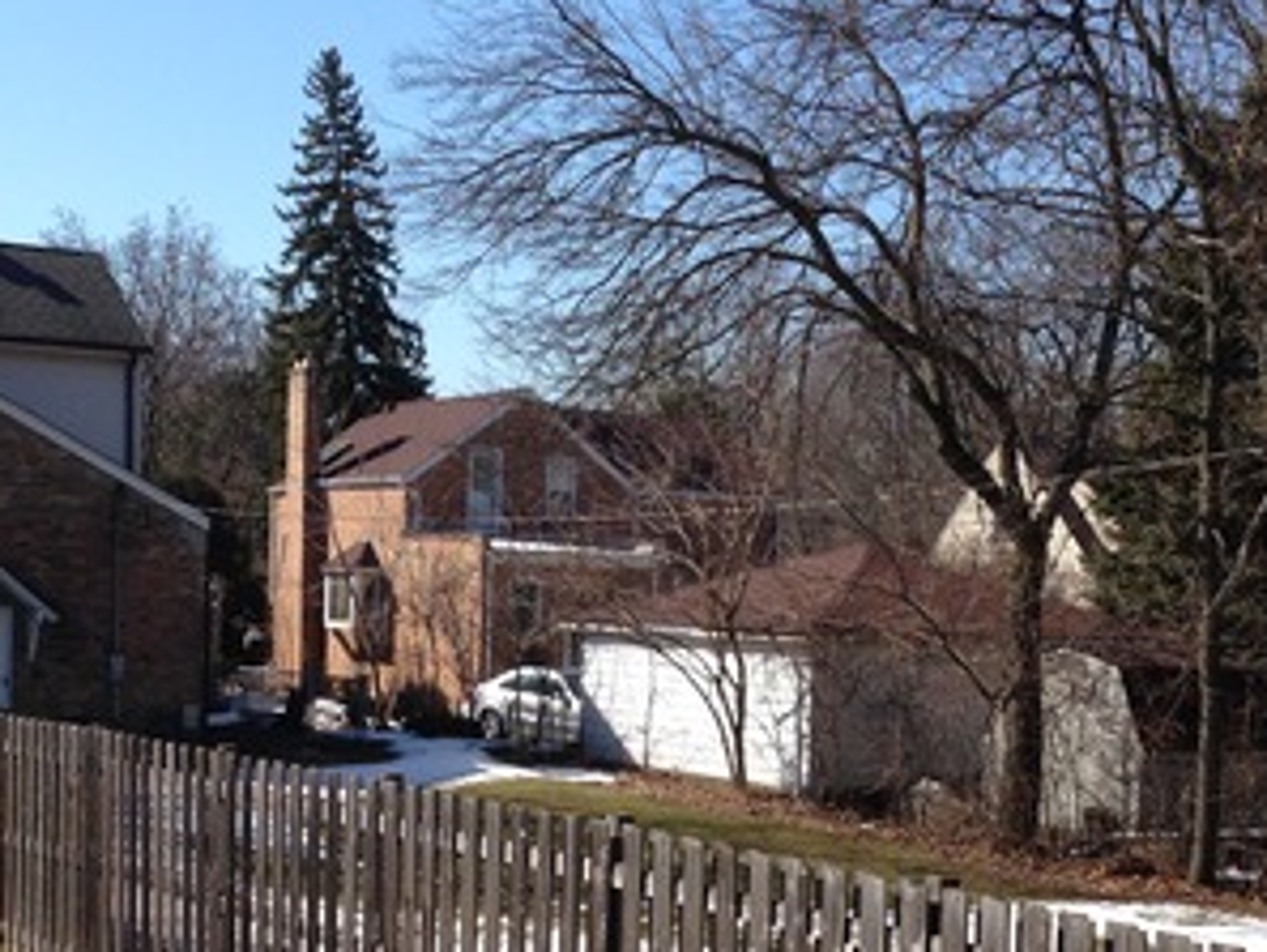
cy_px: 773
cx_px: 631
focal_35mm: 71
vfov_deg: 20.5
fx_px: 2600
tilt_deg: -4.6
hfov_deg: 27.4
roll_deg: -2.3
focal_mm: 4.12
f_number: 2.4
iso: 50
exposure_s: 1/1261
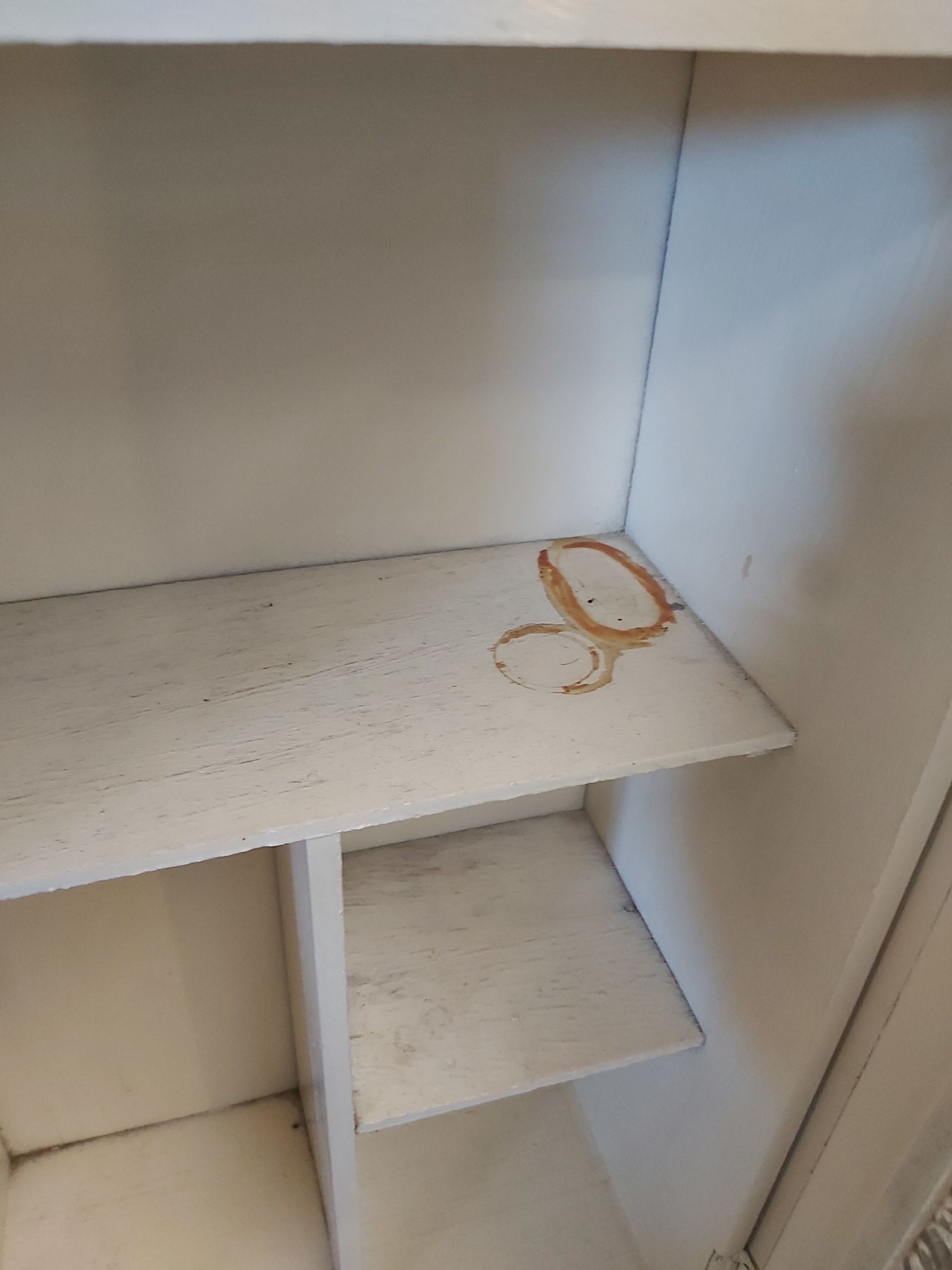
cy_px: 635
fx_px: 953
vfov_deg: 67.3
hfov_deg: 53.1
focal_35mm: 26
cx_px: 476
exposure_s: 1/50
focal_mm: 3.92
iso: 250
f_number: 1.7
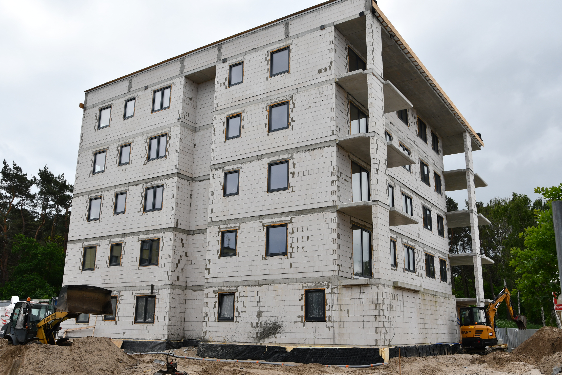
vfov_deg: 40.0
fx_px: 515
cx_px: 281
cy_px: 188
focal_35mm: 33
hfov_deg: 57.2
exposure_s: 1/320
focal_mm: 22
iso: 100
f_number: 9
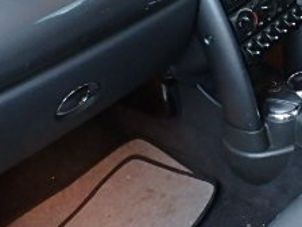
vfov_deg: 24.3
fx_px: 523
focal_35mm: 60
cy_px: 78
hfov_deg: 29.3
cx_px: 326
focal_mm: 3.7
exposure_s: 1/8
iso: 800
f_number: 3.5
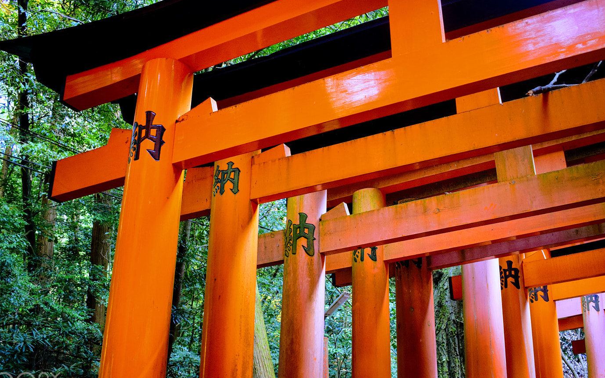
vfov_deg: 32.7
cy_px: 206
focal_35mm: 39
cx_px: 302
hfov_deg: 50.4
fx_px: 643
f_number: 3.8
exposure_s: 1/60
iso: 900
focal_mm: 22
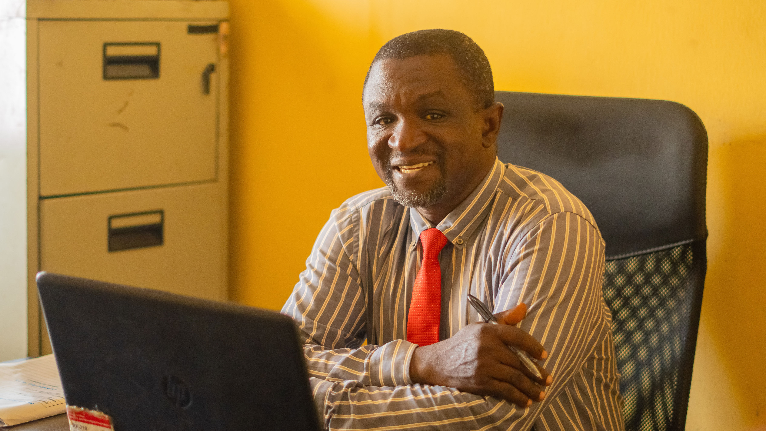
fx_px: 1596
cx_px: 383
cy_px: 216
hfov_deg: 27.0
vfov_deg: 15.4
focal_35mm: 79
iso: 2000
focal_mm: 50
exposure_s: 1/160
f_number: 1.8
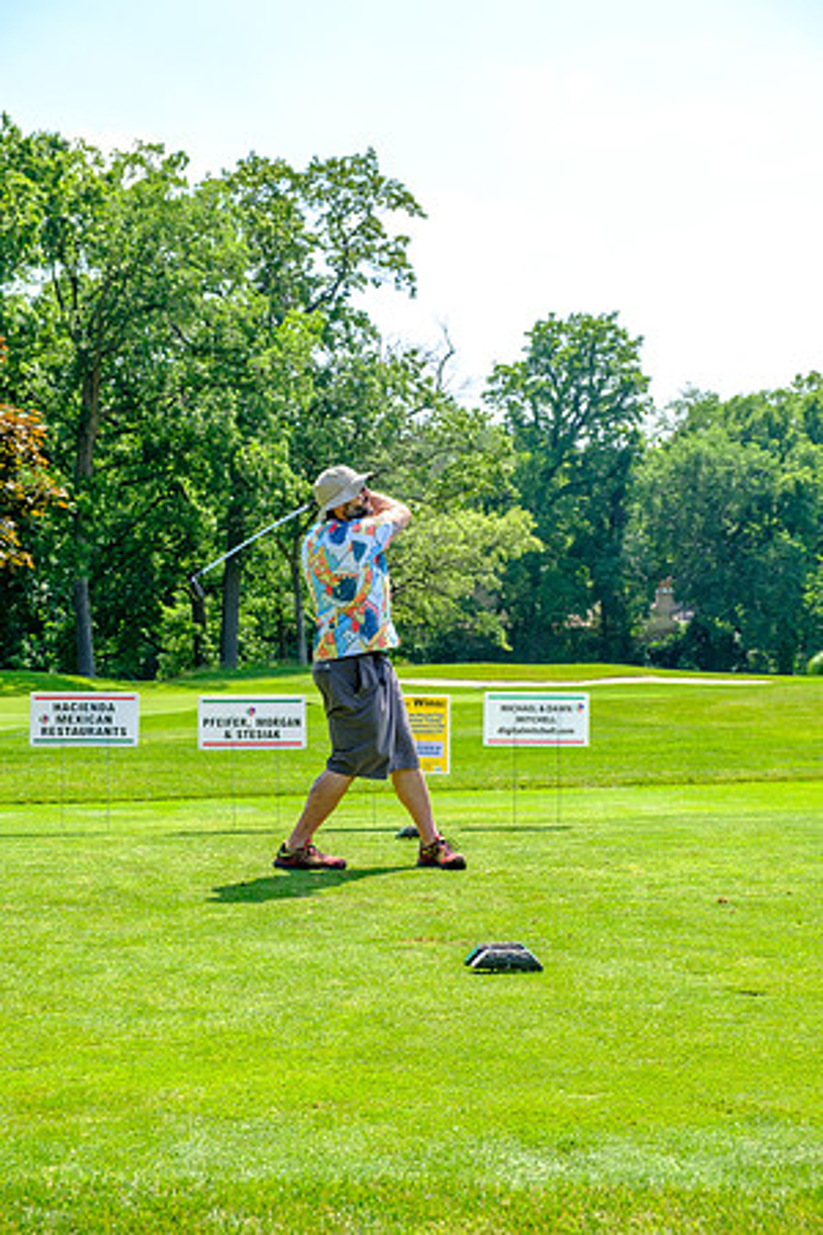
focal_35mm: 61
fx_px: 2092
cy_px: 618
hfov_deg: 22.3
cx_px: 412
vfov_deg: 32.9
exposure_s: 1/320
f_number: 5.6
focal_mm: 40.7
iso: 200
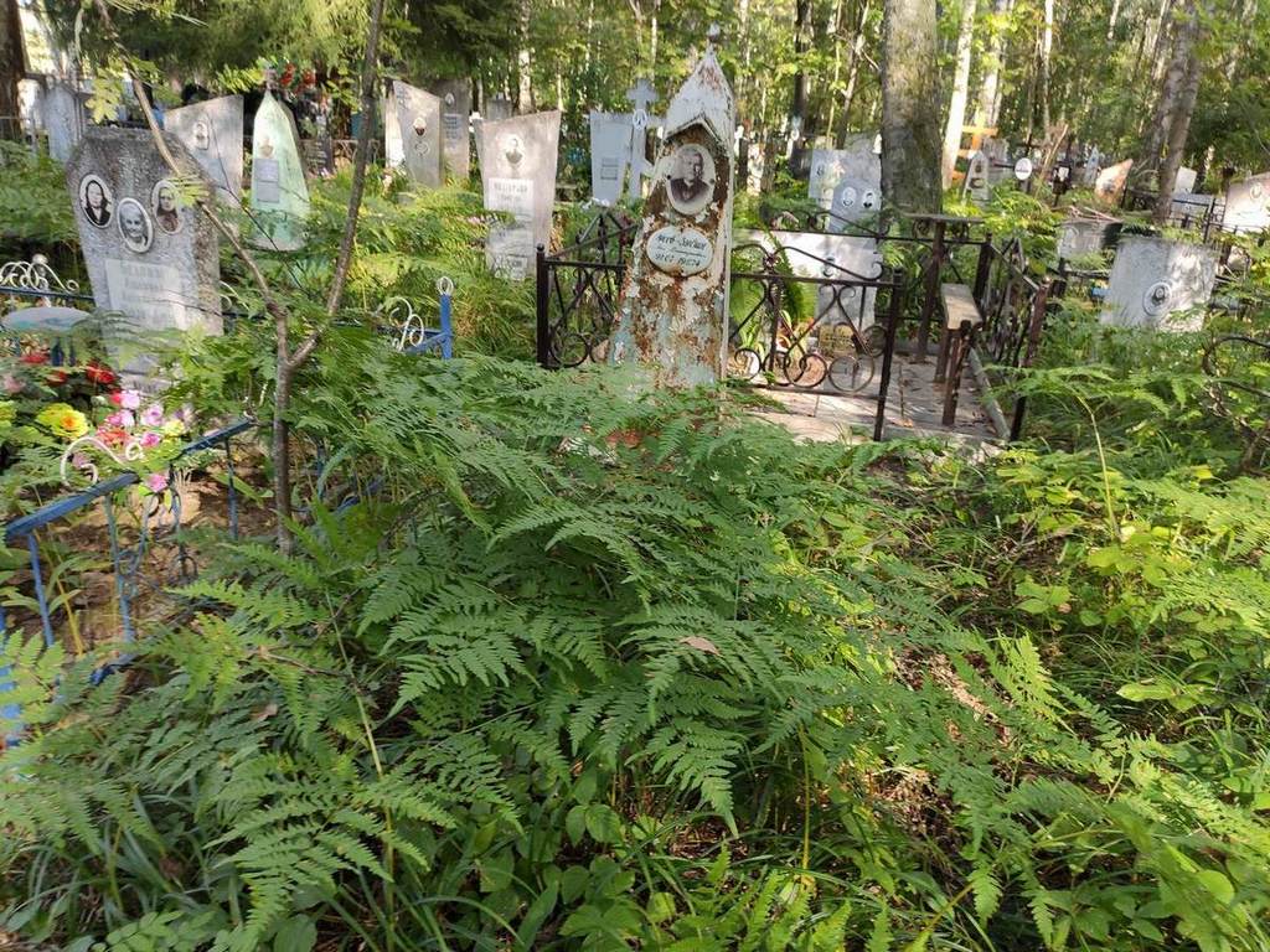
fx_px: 954
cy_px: 476
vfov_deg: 53.1
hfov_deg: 67.3
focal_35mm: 26
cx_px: 635
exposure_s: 1/120
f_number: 1.75
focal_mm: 4.77
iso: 160
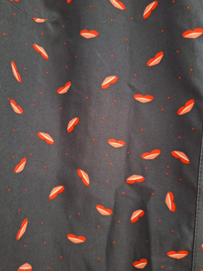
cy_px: 136
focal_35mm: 23
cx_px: 102
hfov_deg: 58.9
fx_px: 180
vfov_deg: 73.9
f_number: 1.8
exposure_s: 1/20
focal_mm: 5.54
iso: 500
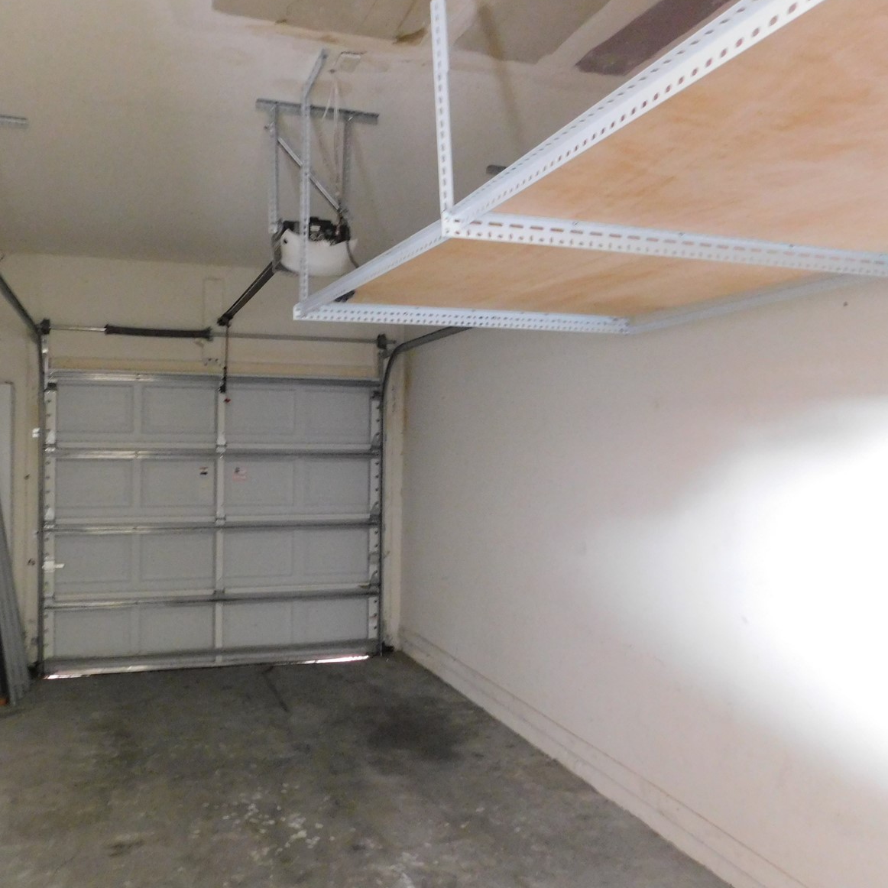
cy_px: 436
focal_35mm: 28
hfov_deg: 56.9
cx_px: 355
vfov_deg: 57.3
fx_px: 813
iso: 800
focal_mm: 4
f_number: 3
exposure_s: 1/2
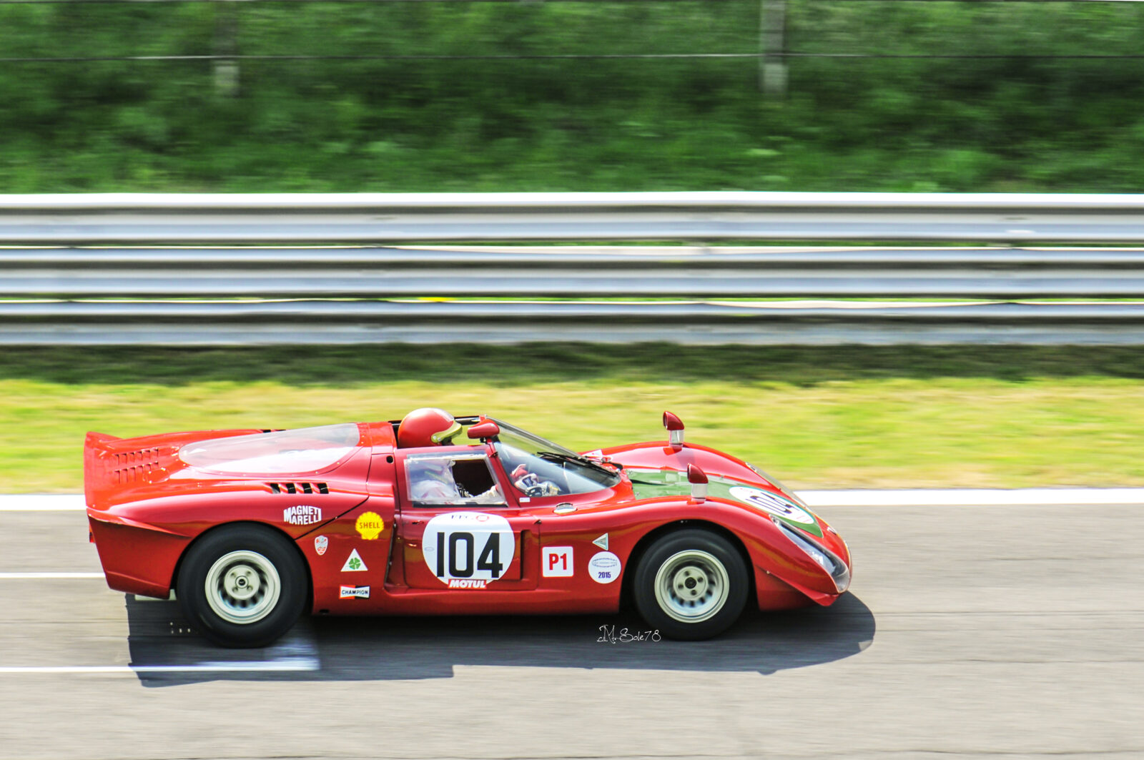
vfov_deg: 8.7
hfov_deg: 13.1
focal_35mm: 158
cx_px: 572
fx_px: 4999
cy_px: 380
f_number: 5.6
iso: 100
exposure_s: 1/500
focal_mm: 105
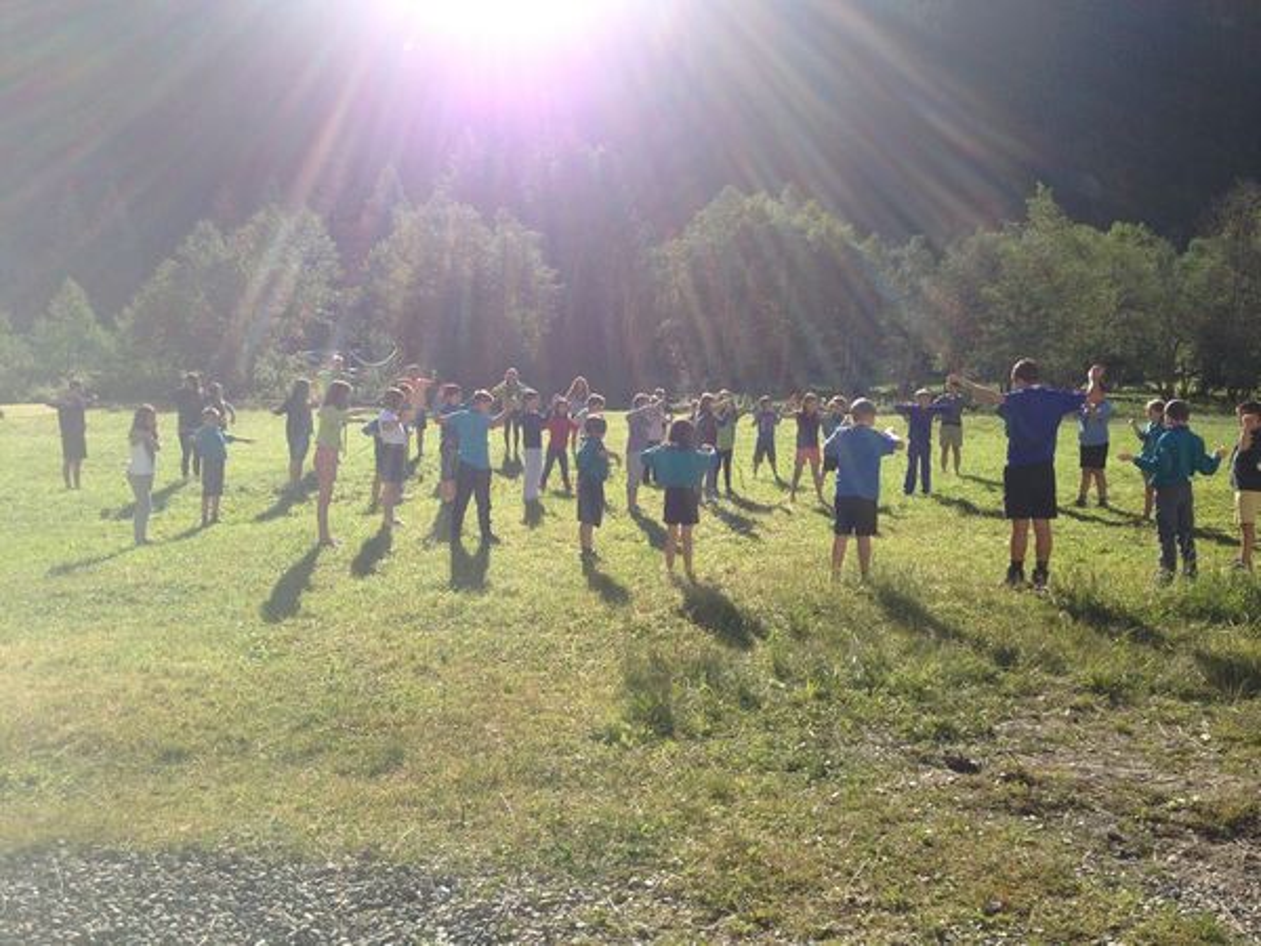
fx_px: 1202
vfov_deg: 42.9
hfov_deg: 55.4
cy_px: 473
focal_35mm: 33
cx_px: 630
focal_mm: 4.12
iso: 50
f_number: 2.4
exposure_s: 1/1391
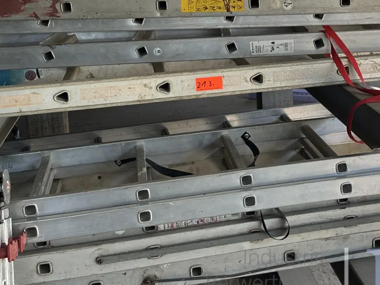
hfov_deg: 33.8
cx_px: 271
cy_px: 50
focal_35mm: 56
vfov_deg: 25.6
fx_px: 615
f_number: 1.78
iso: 64
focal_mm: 6.86
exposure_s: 1/220
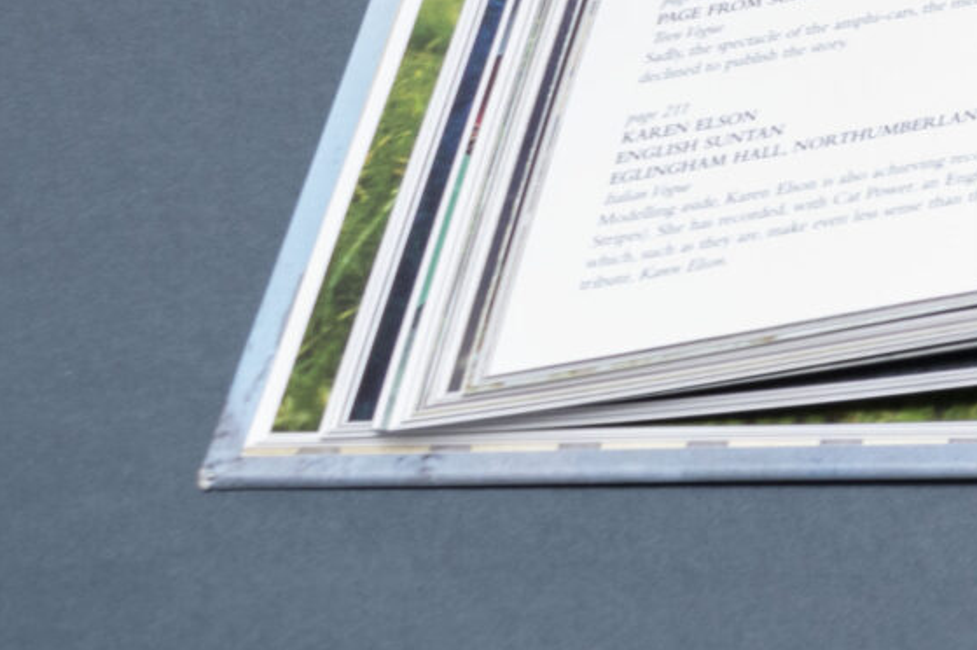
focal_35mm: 165
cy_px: -413
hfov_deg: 10.9
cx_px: 2204
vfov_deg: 8.1
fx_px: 4475
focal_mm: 24
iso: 200
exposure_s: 1/125
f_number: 8
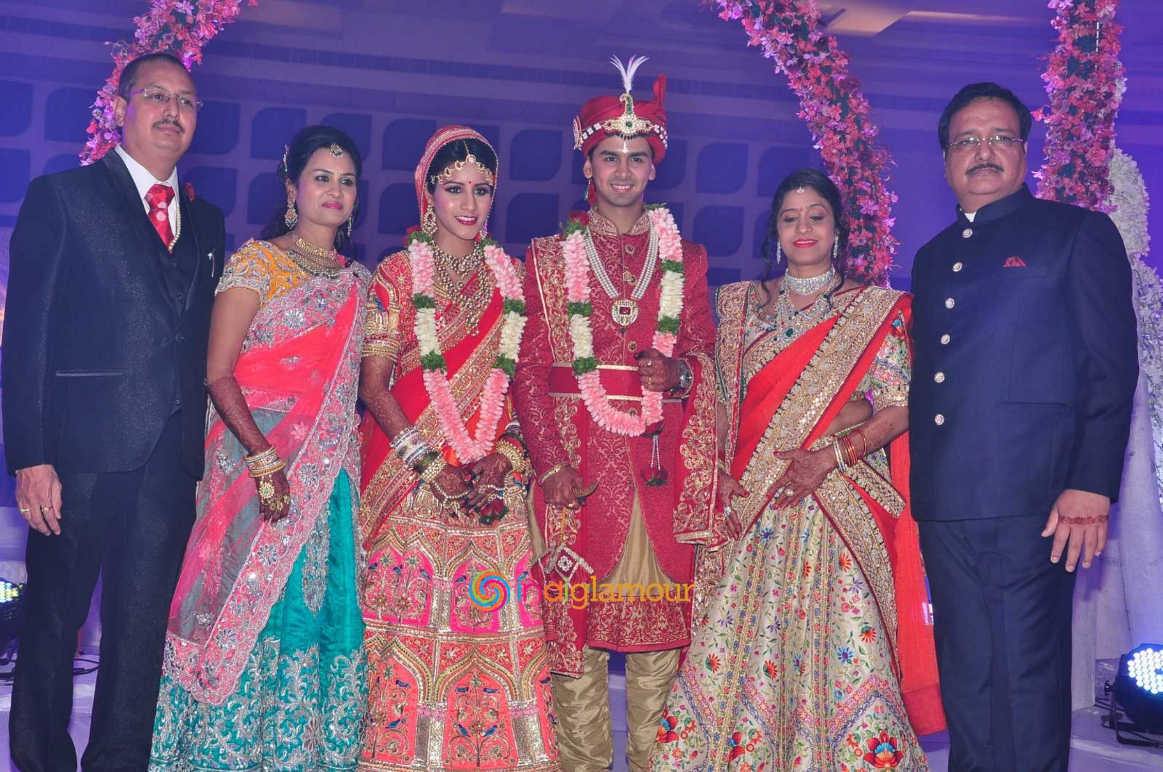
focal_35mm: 52
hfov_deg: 37.9
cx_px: 582
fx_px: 1694
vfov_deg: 25.7
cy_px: 386
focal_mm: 35
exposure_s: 1/125
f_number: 7.1
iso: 400
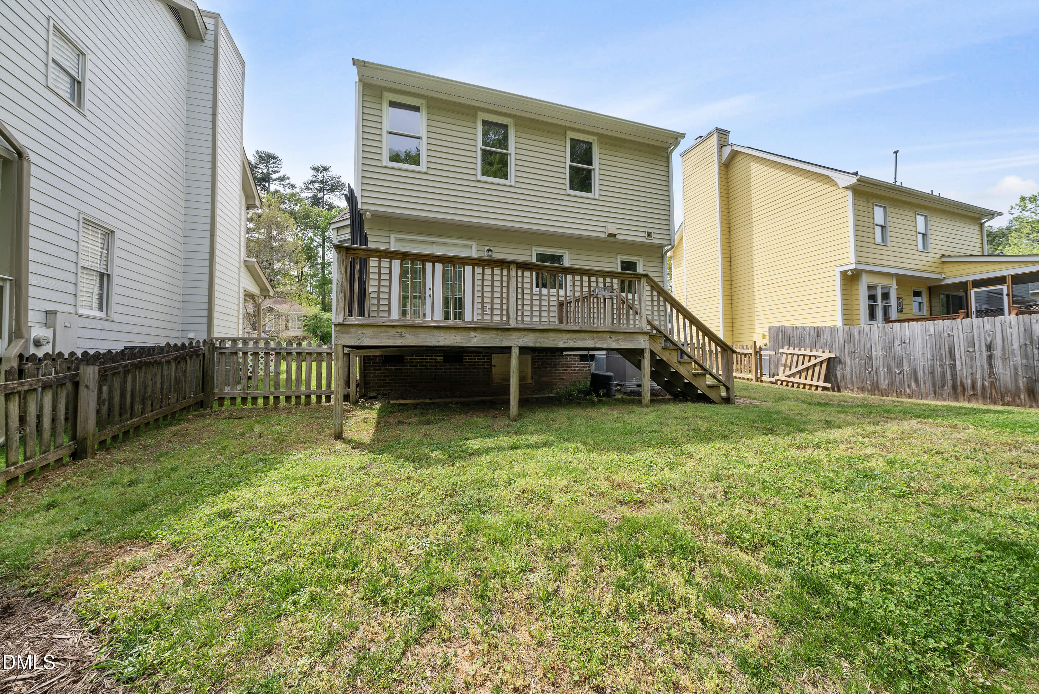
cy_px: 347
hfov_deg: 112.6
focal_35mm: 12
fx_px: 346
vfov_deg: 90.1
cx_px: 520
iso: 80
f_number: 7.1
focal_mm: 12
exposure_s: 1/125
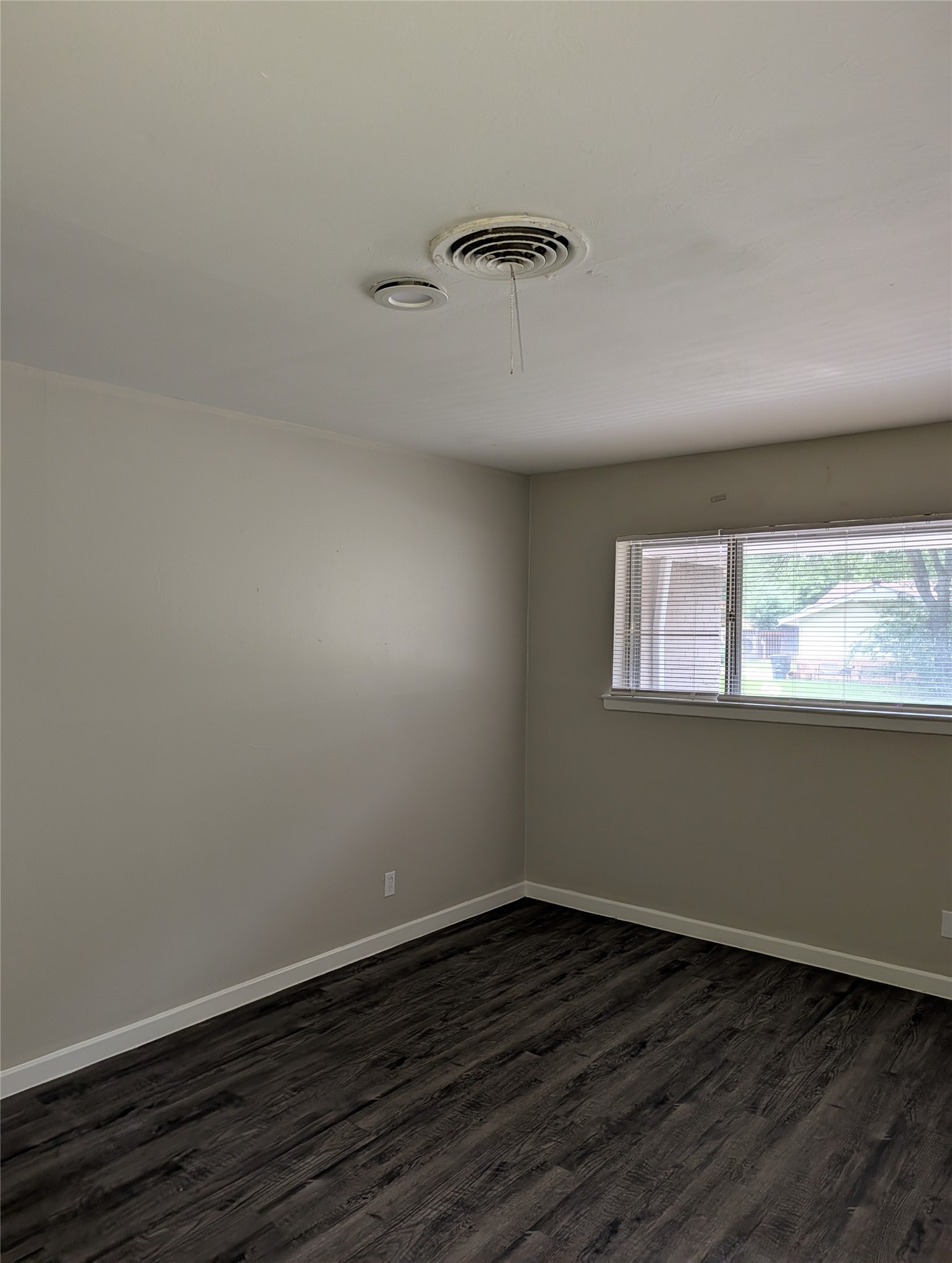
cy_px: 632
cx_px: 476
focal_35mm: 24
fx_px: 878
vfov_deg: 71.5
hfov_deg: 57.0
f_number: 1.68
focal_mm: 6.9
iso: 110
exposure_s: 1/65
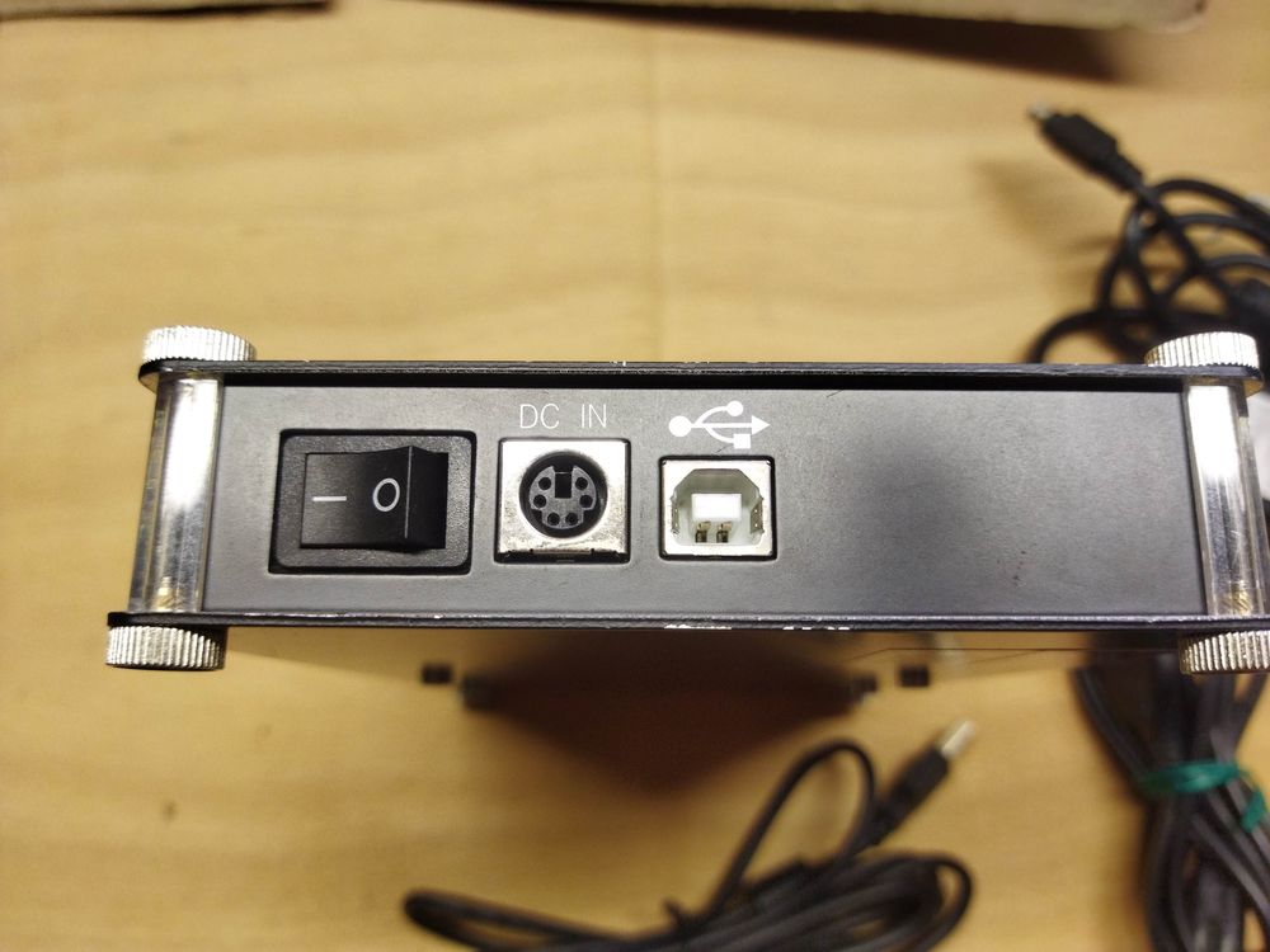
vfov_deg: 51.4
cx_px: 635
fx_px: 991
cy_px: 476
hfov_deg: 65.3
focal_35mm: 27
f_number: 1.79
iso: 170
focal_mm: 4.71
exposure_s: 1/50
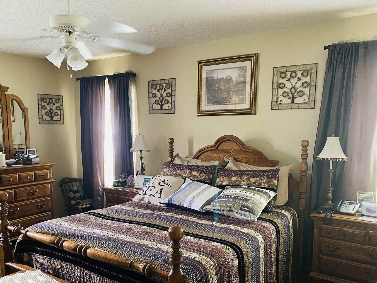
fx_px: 349
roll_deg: +0.1
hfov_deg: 56.7
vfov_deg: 43.9
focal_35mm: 32
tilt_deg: -7.4
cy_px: 169
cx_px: 166
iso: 800
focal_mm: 4.25
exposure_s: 1/30
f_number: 1.8
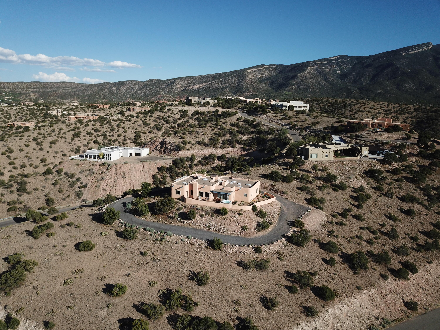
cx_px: 220
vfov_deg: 53.1
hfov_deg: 67.3
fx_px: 330
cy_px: 165
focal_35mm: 26
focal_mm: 4.73
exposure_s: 1/2008
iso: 100
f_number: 2.2
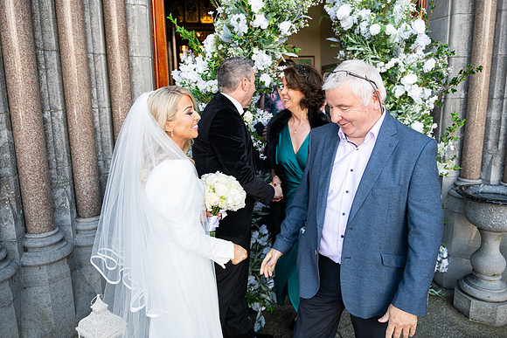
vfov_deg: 48.0
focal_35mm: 27
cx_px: 254
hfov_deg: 67.4
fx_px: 380
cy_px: 169
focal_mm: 27
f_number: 3.5
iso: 500
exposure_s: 1/500
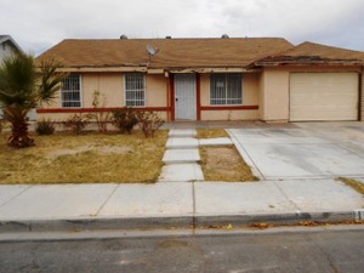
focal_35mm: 30
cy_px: 120
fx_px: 315
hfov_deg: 59.8
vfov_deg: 46.7
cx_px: 201
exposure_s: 1/60
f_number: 3.5
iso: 80
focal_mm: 4.6
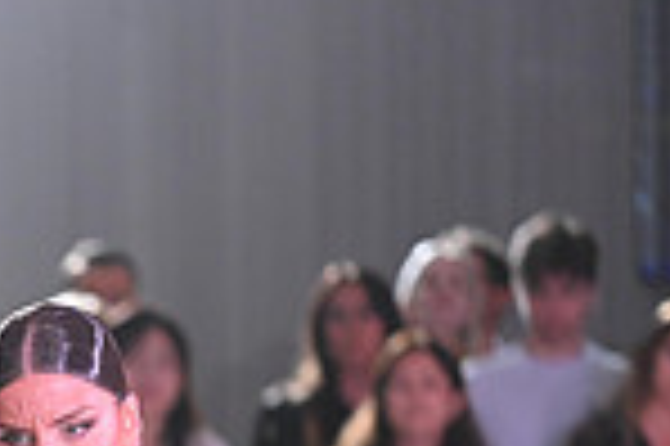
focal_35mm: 780
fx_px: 14501
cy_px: 633
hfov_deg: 2.6
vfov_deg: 1.8
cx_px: -243
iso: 1600
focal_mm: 200
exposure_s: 1/200
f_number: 4.5
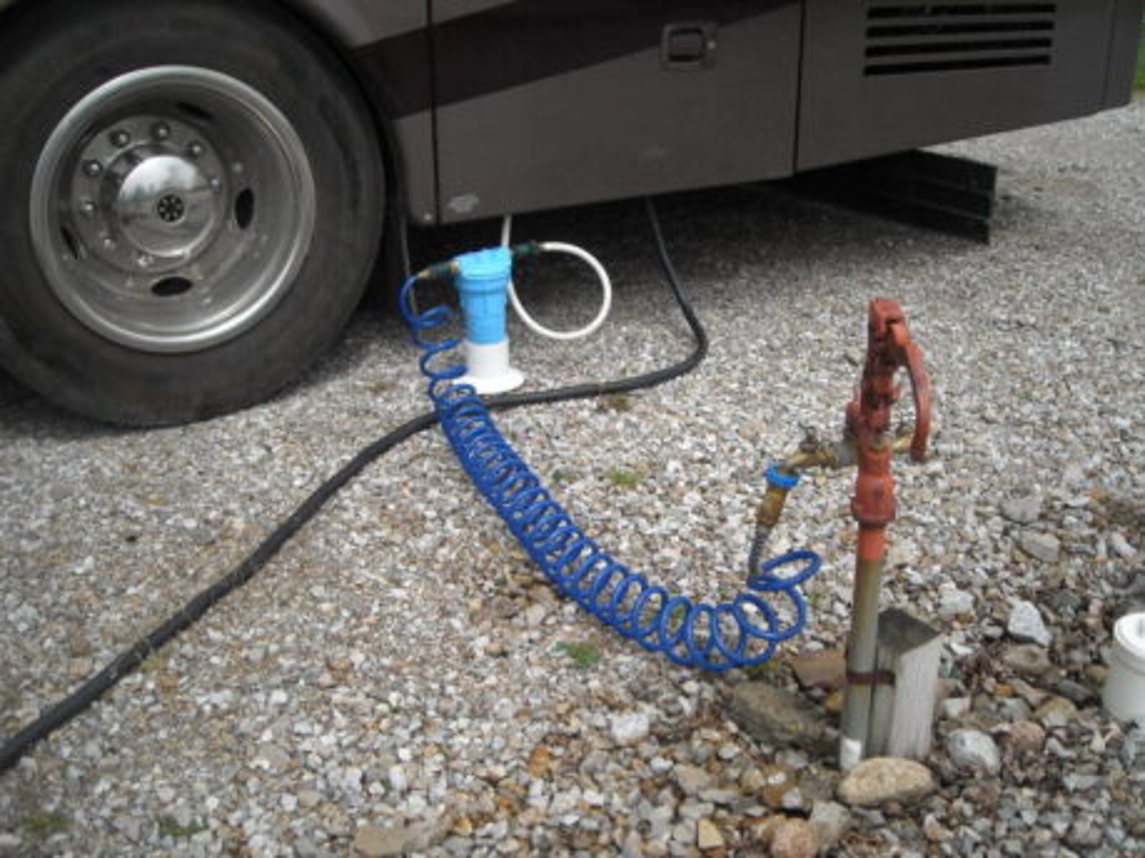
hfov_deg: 50.1
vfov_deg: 38.6
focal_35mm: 37
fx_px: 1224
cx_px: 585
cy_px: 434
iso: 64
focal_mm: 5.7
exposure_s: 1/260
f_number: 5.6
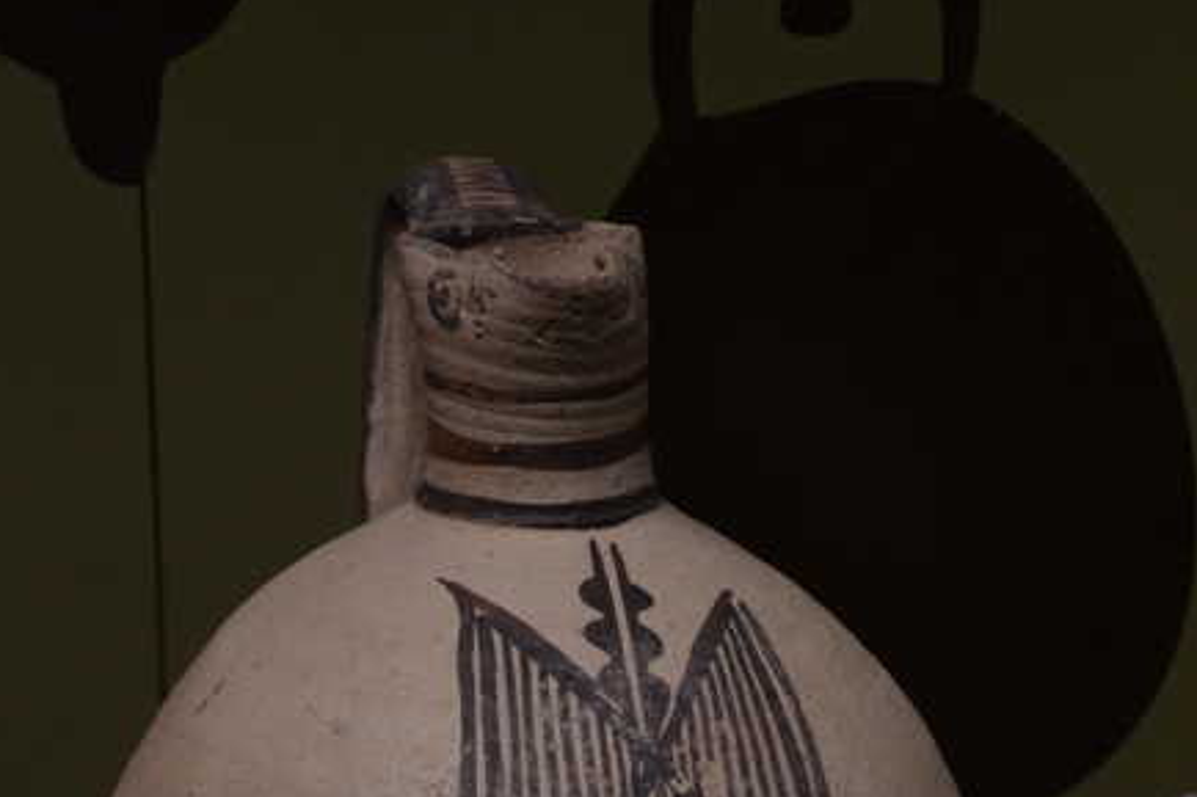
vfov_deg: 9.6
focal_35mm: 142
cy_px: 860
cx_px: 593
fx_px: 4719
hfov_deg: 14.5
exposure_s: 1/100
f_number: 5
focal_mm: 62
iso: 1000
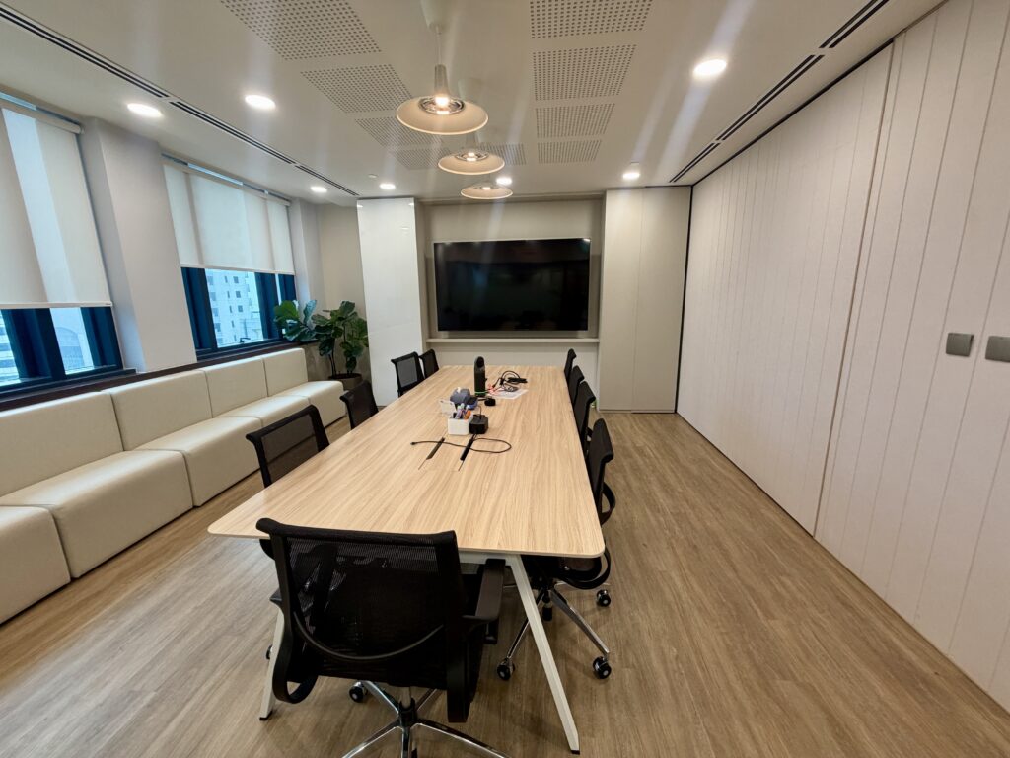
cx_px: 505
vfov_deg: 85.7
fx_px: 408
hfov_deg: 102.1
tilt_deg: -12.0
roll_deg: +0.6
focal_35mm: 14
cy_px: 379
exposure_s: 1/100
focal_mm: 2.22
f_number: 2.2
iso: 160
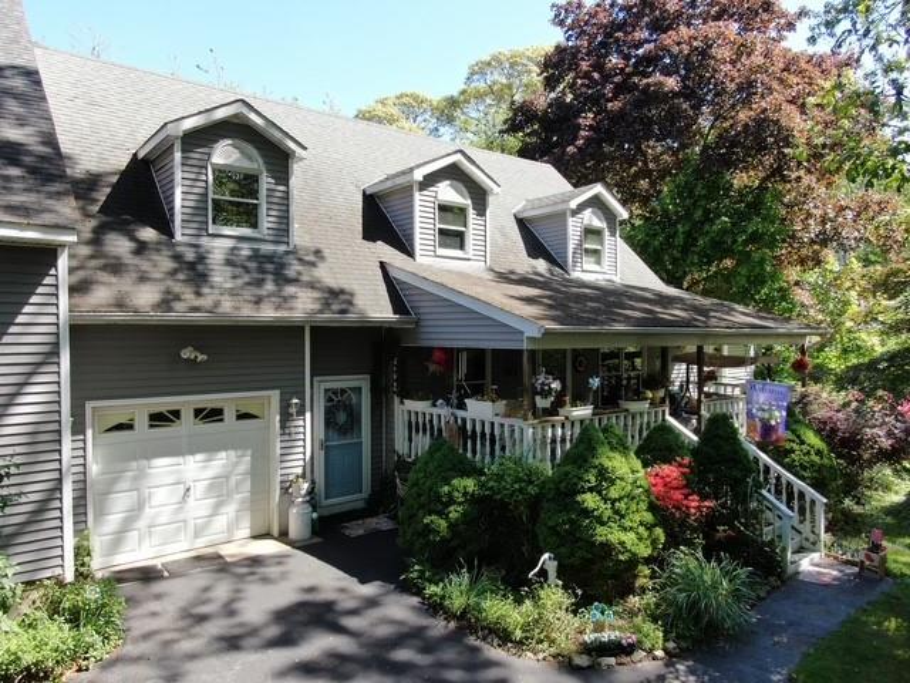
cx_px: 455
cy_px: 342
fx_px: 631
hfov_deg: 71.6
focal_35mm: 24
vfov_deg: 56.8
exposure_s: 1/320
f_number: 2.8
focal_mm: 4.39
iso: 100
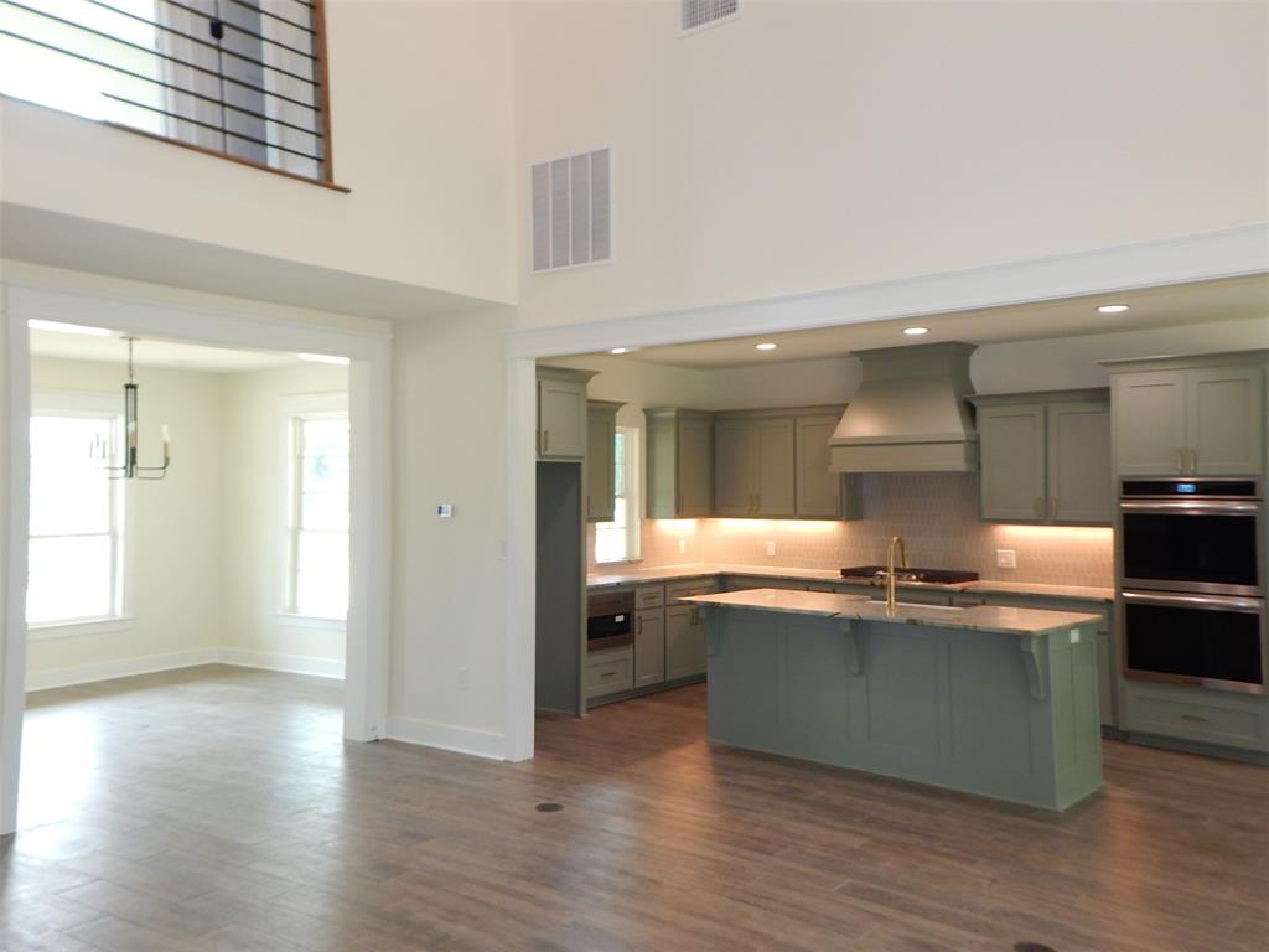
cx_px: 634
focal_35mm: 22
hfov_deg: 76.4
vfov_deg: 61.1
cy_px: 476
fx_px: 807
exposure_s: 1/30
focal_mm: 4
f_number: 3
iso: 140
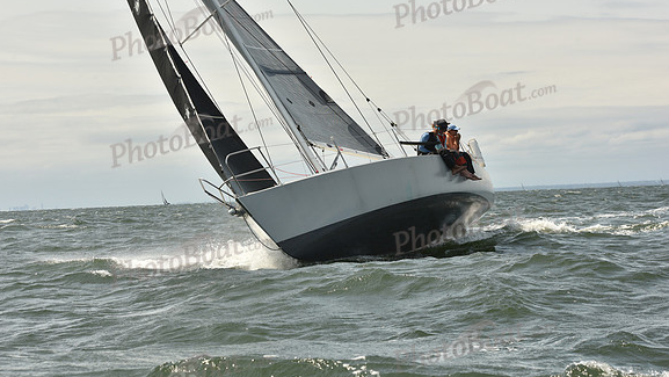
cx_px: 334
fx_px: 1774
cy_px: 182
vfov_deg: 12.1
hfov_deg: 21.4
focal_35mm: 100
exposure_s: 1/800
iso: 250
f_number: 9
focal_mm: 95
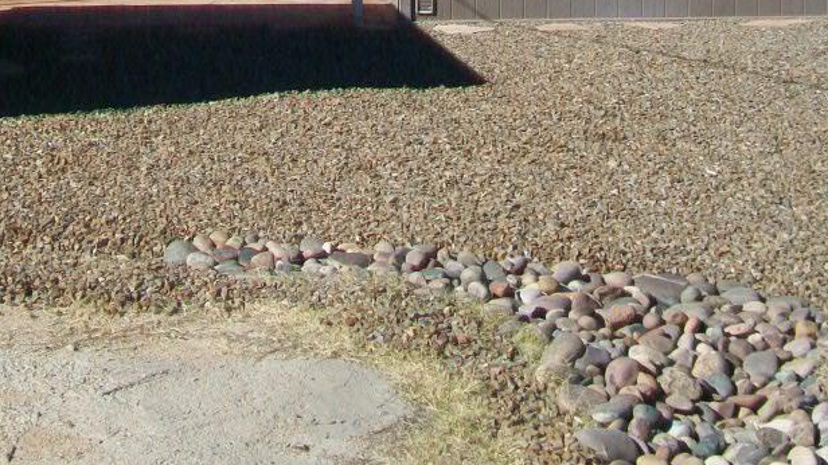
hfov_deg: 27.3
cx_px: 237
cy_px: 5
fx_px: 1690
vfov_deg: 15.4
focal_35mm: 77
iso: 64
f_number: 4.9
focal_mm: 6.1
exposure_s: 1/640
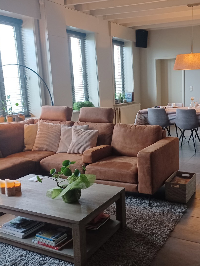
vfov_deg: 50.1
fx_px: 285
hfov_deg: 37.8
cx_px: 147
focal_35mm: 37
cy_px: 129
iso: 400
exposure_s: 1/33.3
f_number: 1.8
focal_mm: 4.6
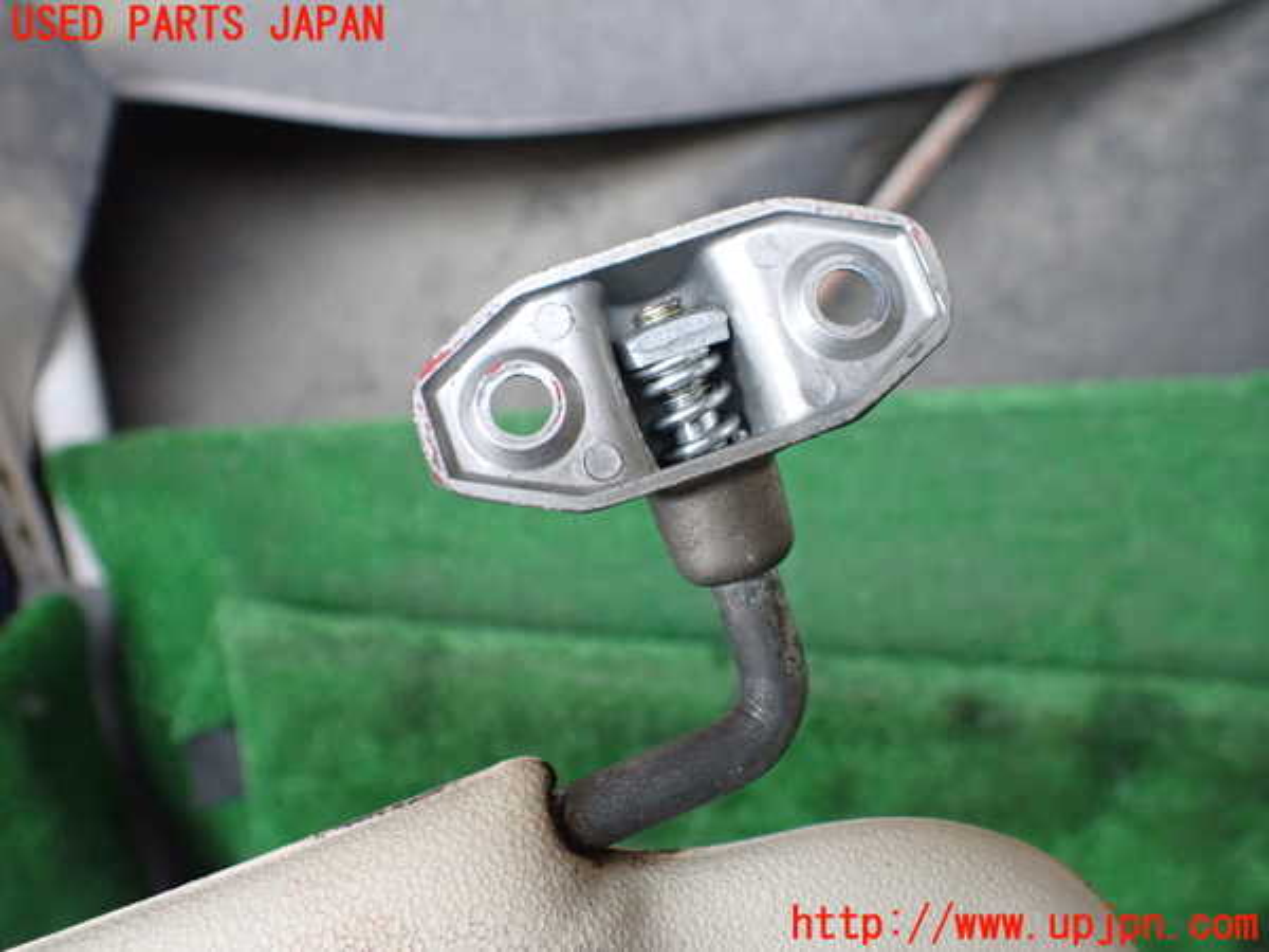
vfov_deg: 46.8
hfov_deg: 60.0
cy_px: 476
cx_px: 634
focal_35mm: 30
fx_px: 1100
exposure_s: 1/80
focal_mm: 5.4
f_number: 2.3
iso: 800
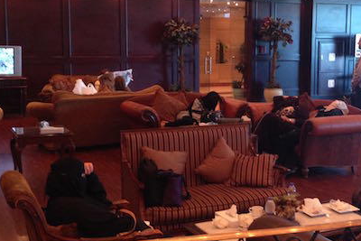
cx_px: 234
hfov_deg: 33.2
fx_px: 602
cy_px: 102
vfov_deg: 22.6
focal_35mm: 60
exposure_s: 1/20
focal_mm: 4.12
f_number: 2.4
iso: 160
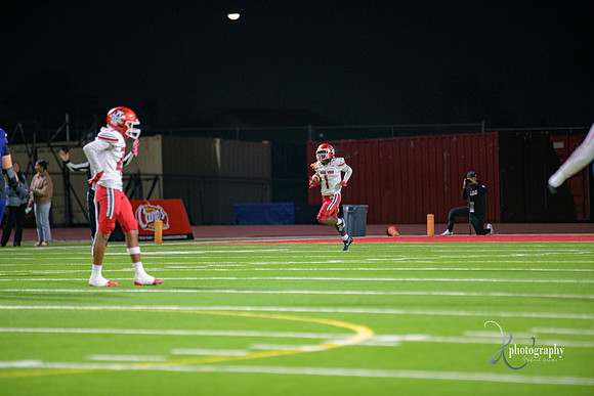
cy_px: 198
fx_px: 4951
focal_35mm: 300
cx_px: 297
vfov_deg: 4.6
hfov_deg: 6.9
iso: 2000
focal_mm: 300
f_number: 2.8
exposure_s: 1/250
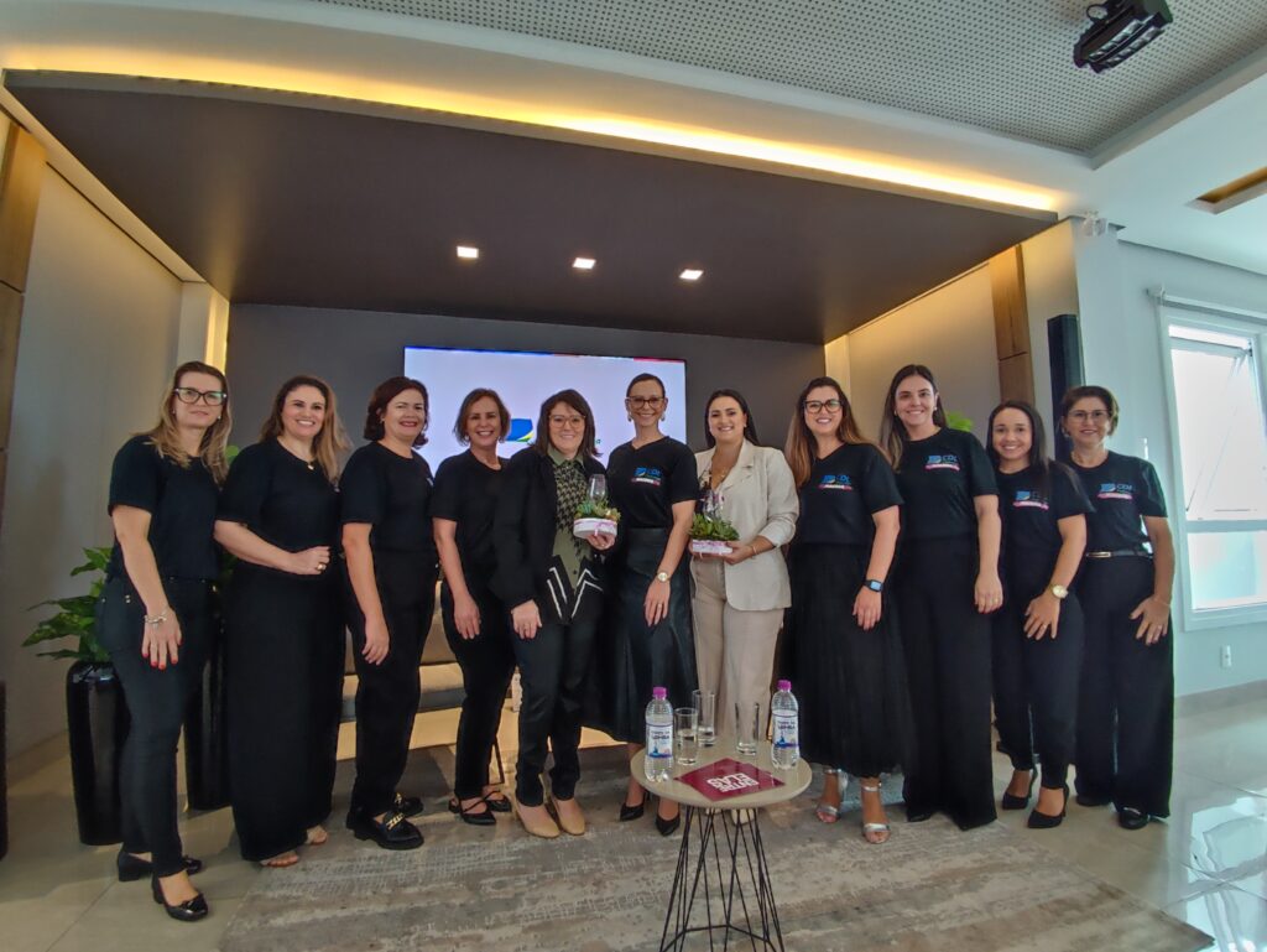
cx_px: 634
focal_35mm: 15
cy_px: 476
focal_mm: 1.65
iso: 324
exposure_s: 1/30
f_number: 2.2
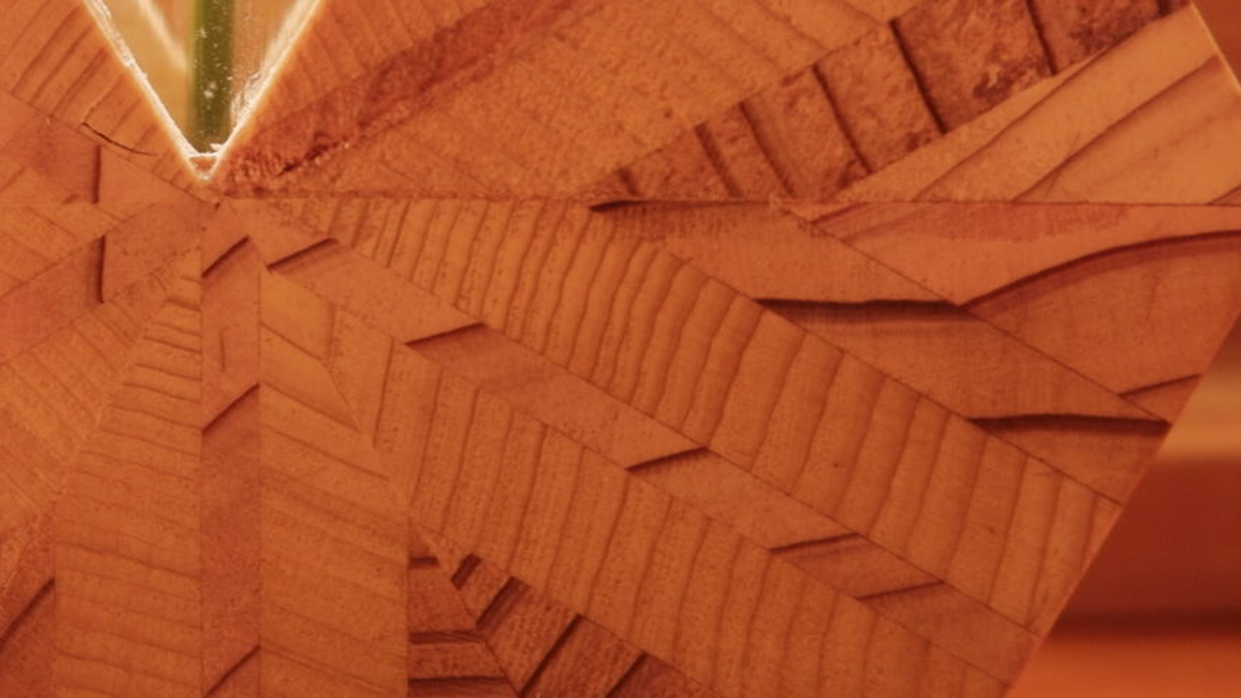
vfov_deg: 16.6
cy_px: 124
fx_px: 2369
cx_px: 10
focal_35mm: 72
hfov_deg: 27.7
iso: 250
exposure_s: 1/30
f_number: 4
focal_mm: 15.2
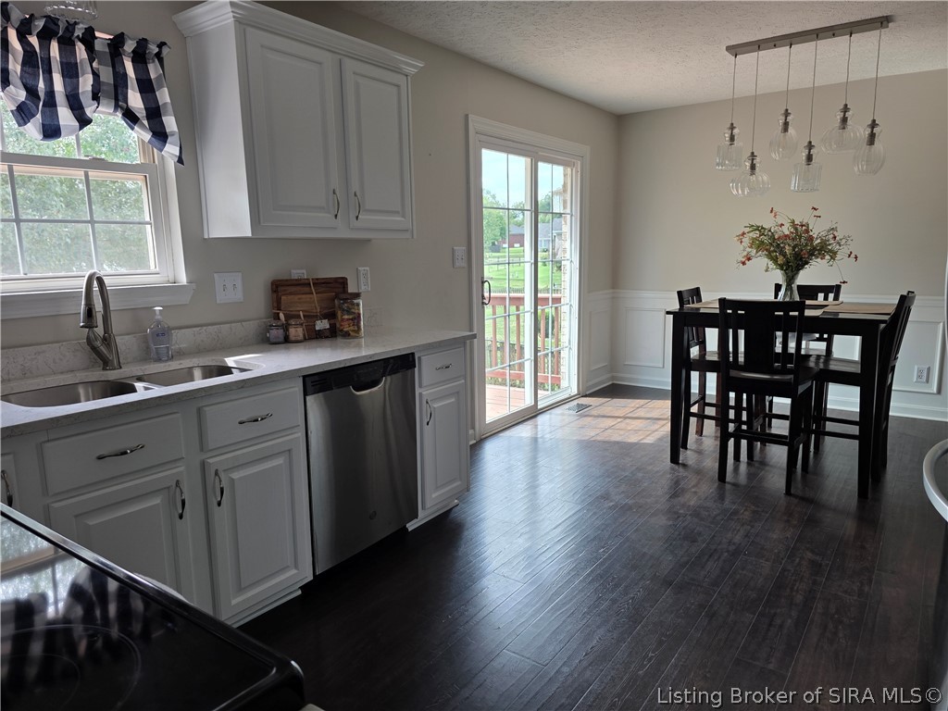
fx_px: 630
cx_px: 474
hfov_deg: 73.9
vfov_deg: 58.9
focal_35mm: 23
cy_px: 356
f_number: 1.7
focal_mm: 6.3
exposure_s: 1/180
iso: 64
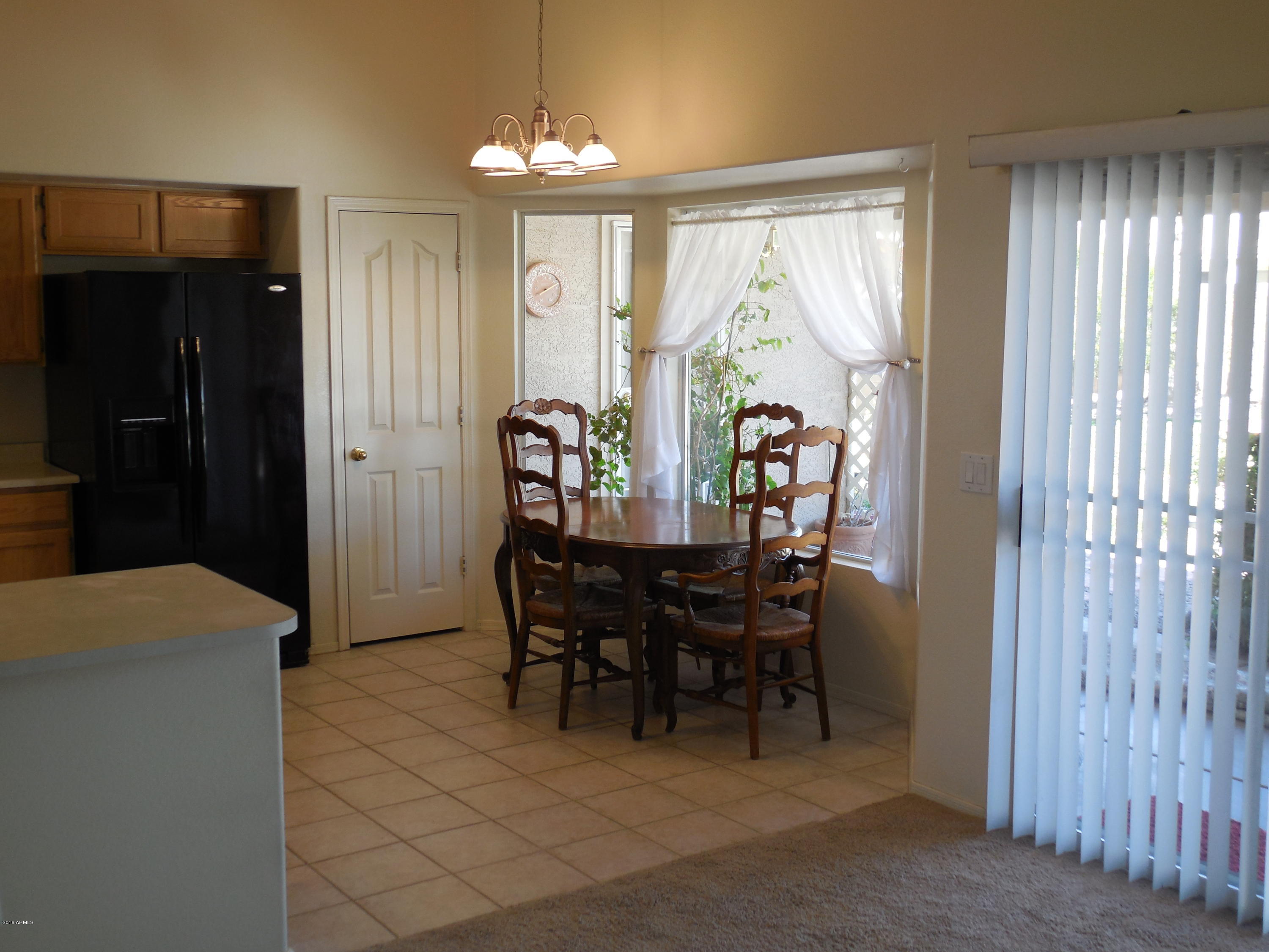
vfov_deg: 36.0
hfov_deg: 46.8
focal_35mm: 40
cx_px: 634
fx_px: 1466
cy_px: 476
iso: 125
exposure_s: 1/30
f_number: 3.6
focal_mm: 7.1
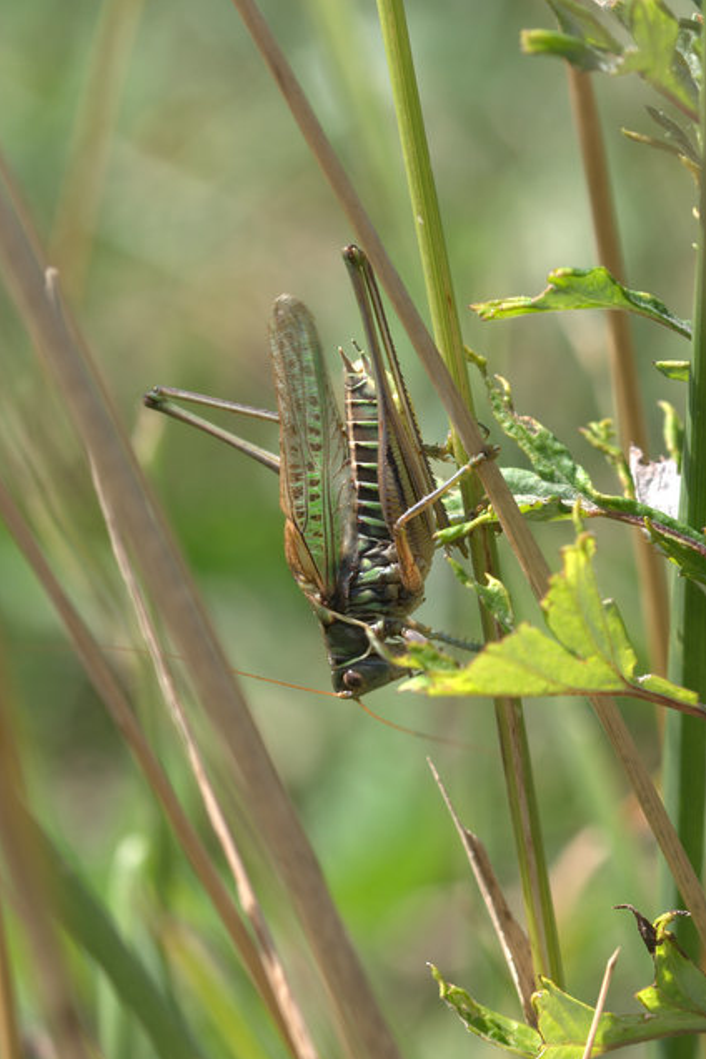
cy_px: 531
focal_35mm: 159
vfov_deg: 13.0
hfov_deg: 8.7
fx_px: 4662
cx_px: 353
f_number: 10
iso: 250
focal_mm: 105
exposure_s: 1/250
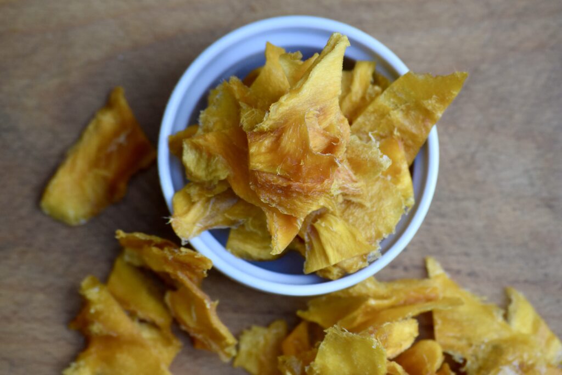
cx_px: 281
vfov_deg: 7.9
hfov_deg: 11.8
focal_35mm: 174
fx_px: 2717
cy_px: 188
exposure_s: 1/250
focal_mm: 116
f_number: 4.5
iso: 900
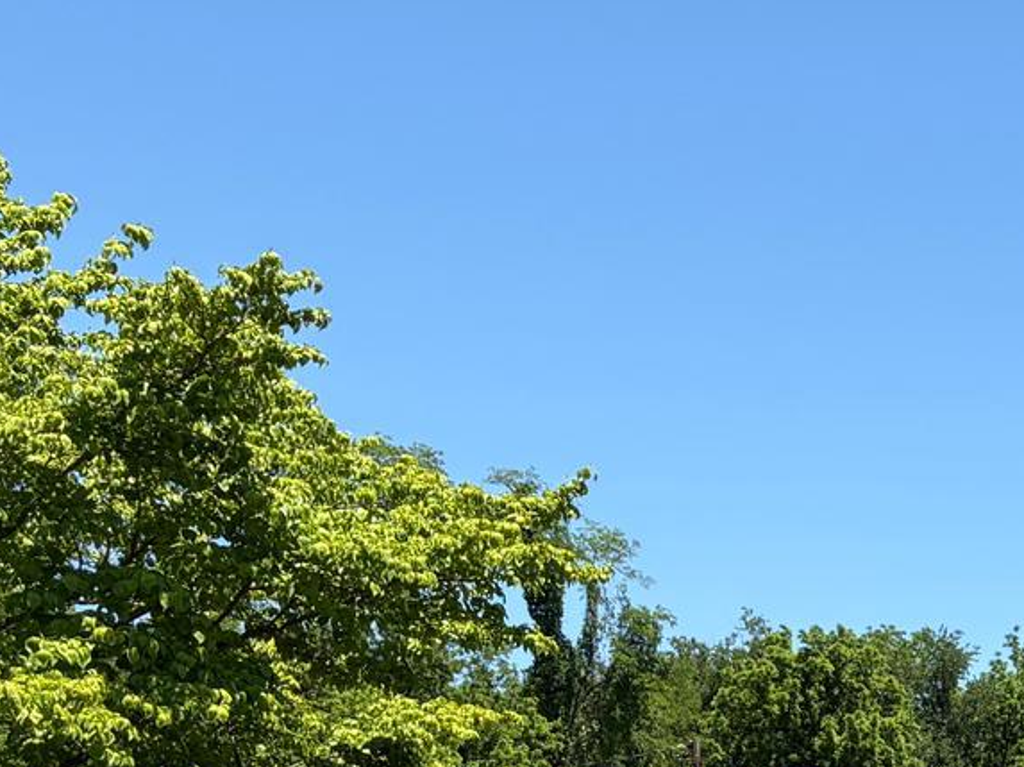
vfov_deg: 15.2
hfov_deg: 19.5
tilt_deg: +2.7
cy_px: 962
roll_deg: -0.1
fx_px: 2749
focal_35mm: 93
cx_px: 1333
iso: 50
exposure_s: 1/2538
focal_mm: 5.96
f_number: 1.6
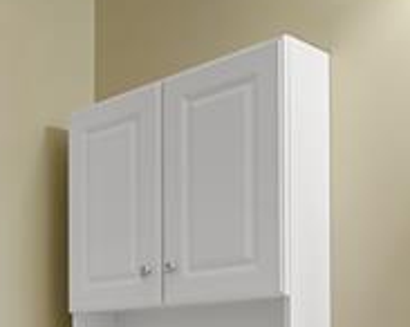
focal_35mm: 63
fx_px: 764
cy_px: 374
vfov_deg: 22.6
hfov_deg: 28.2
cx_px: 0
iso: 250
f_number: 8
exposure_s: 1/2
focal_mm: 12
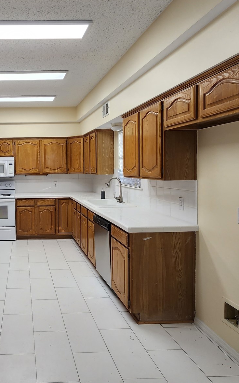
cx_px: 30
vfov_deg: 74.6
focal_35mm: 24
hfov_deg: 46.7
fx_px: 250
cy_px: 174
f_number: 2.2
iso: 64
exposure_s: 1/60
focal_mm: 2.2
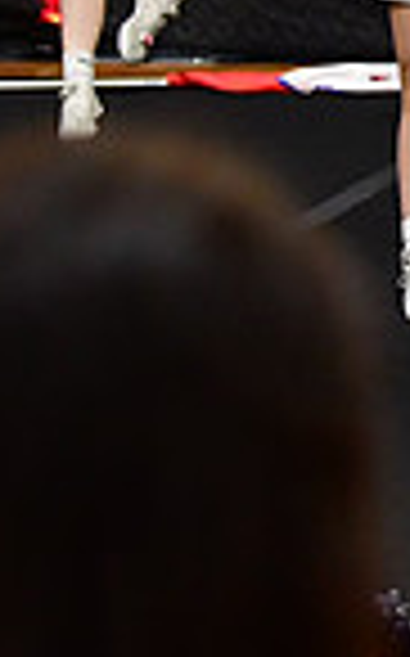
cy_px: -160
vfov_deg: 4.9
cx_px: 1149
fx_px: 7631
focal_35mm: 426
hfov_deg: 3.0
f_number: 4
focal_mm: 70
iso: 4000
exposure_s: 1/500
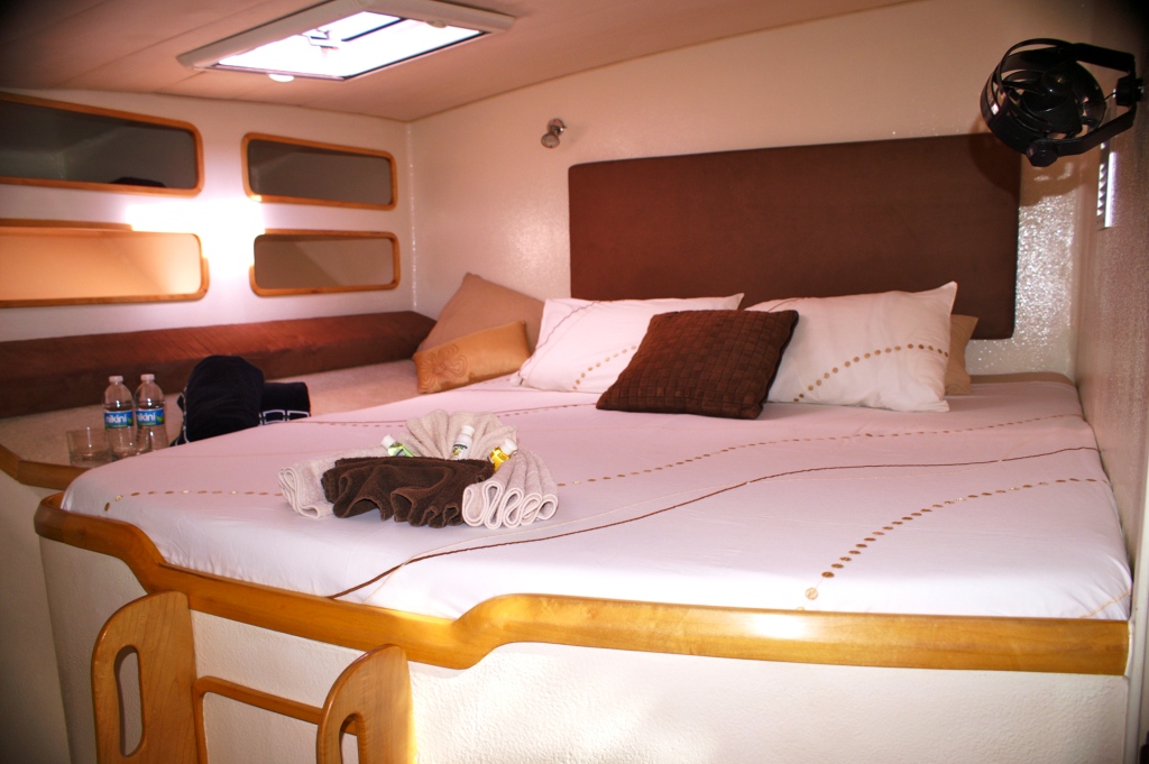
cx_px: 574
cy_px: 382
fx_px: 861
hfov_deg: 67.4
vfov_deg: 47.9
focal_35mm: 27
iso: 400
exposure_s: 1/80
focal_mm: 18
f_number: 3.5
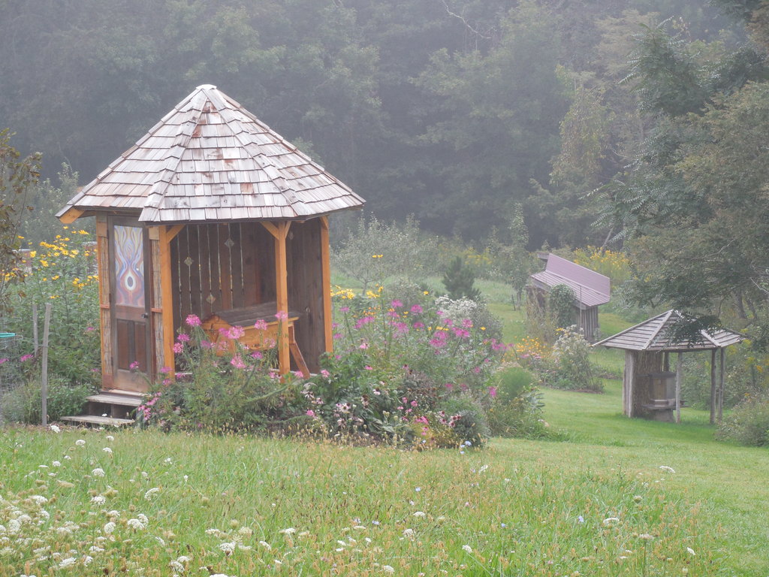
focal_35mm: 134
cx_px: 384
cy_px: 288
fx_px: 2977
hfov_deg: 14.7
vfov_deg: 11.1
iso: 200
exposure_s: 1/30
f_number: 4.9
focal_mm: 24.2
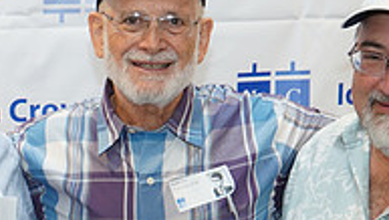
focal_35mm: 132
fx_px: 1363
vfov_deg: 9.2
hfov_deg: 16.0
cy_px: 185
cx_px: 38
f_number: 4.5
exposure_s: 1/80
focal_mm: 42
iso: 1000
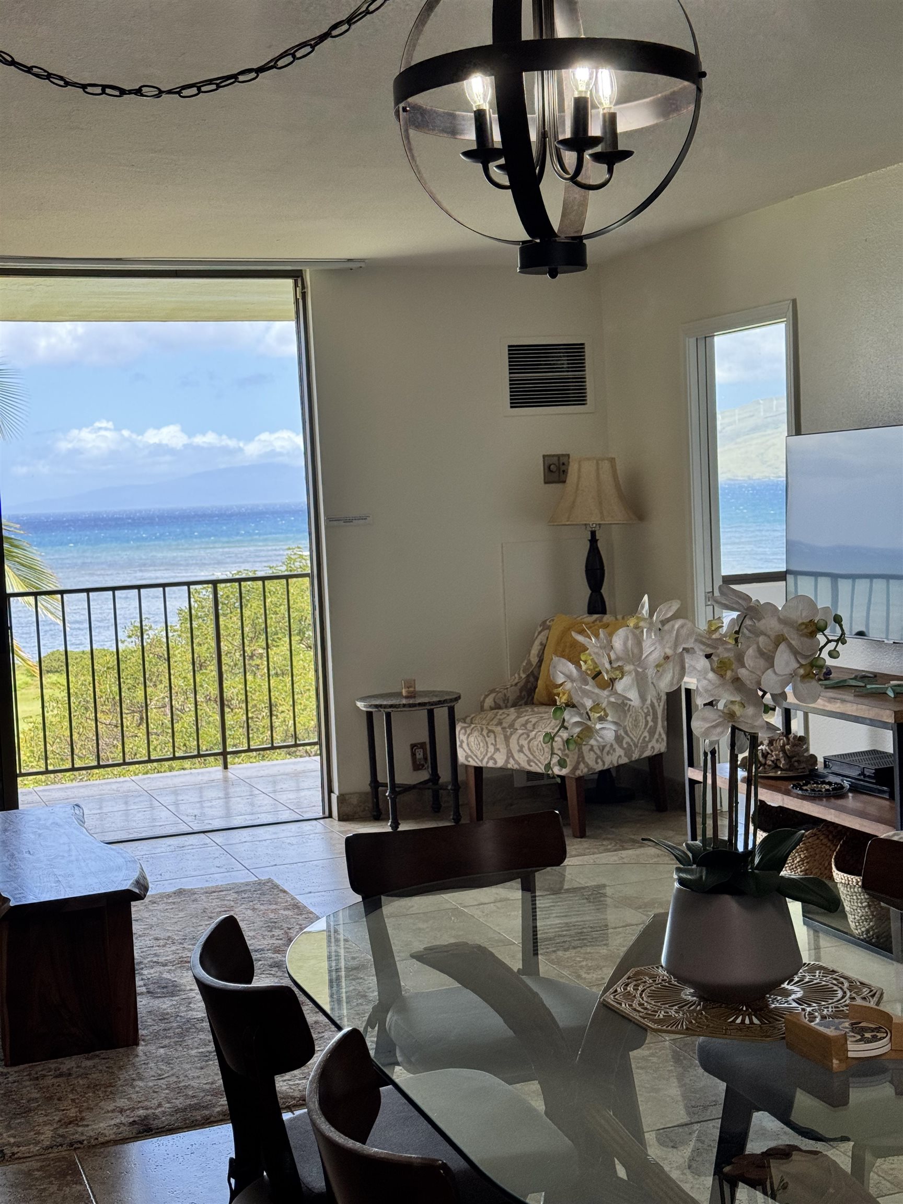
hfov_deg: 30.3
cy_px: 602
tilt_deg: -4.2
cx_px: 452
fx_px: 1670
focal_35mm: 48
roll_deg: +2.7
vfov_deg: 39.7
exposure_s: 1/518
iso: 64
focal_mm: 6.76
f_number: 1.78
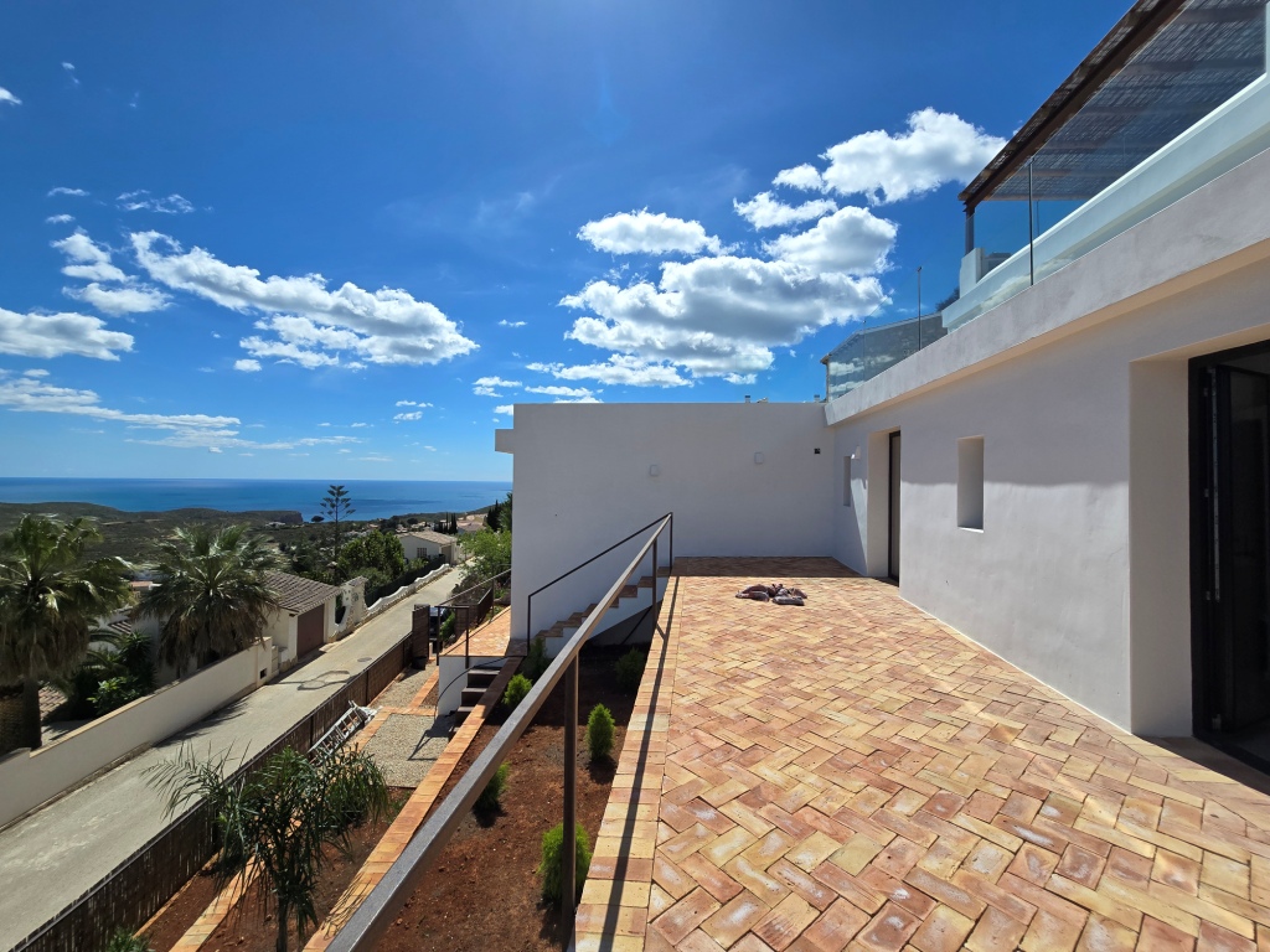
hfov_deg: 106.2
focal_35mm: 13
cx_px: 635
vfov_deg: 89.9
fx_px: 477
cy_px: 476
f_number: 2.2
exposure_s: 1/4233
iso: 50
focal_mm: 2.2
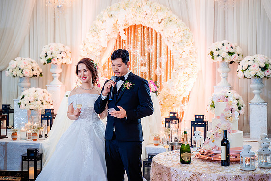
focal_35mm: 64
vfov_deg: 21.3
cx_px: 136
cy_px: 90
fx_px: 482
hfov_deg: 31.4
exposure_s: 1/160
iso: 800
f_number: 3.5
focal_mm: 64
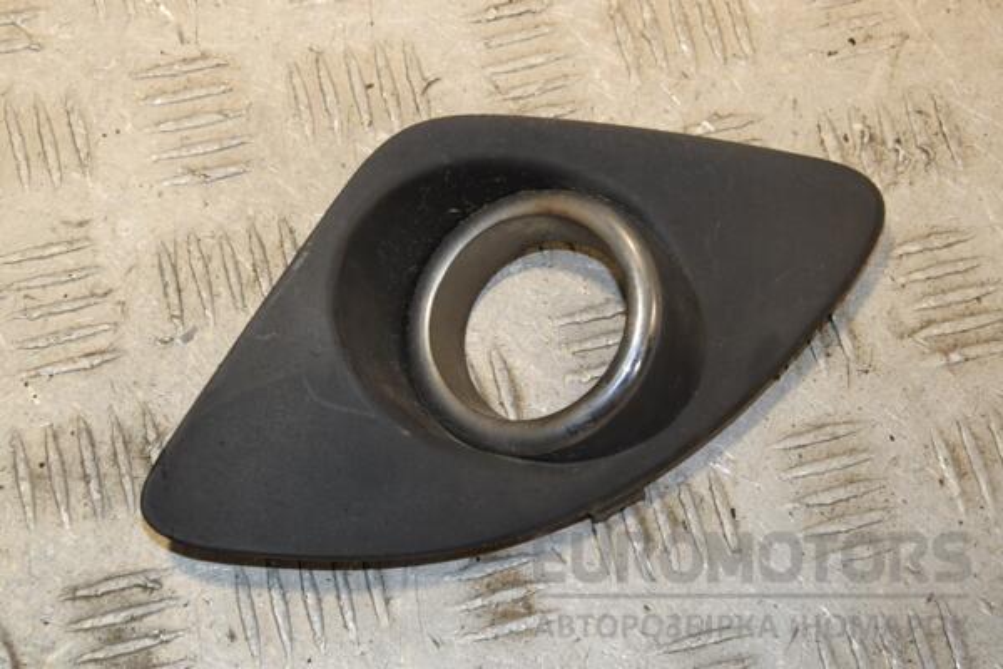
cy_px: 334
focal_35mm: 87
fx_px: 2424
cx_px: 502
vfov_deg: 15.7
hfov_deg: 23.4
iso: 800
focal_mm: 58
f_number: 9
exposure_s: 1/200
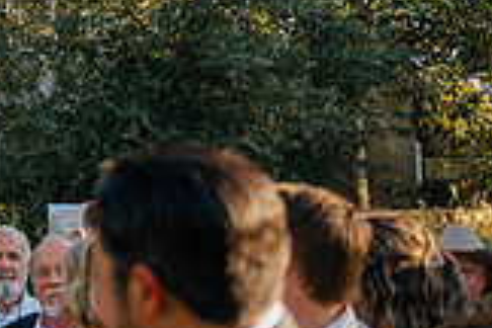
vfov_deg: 10.6
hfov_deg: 14.6
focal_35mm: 129
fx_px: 1763
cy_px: 62
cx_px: -279
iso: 200
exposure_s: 1/1600
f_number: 2.8
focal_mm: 36
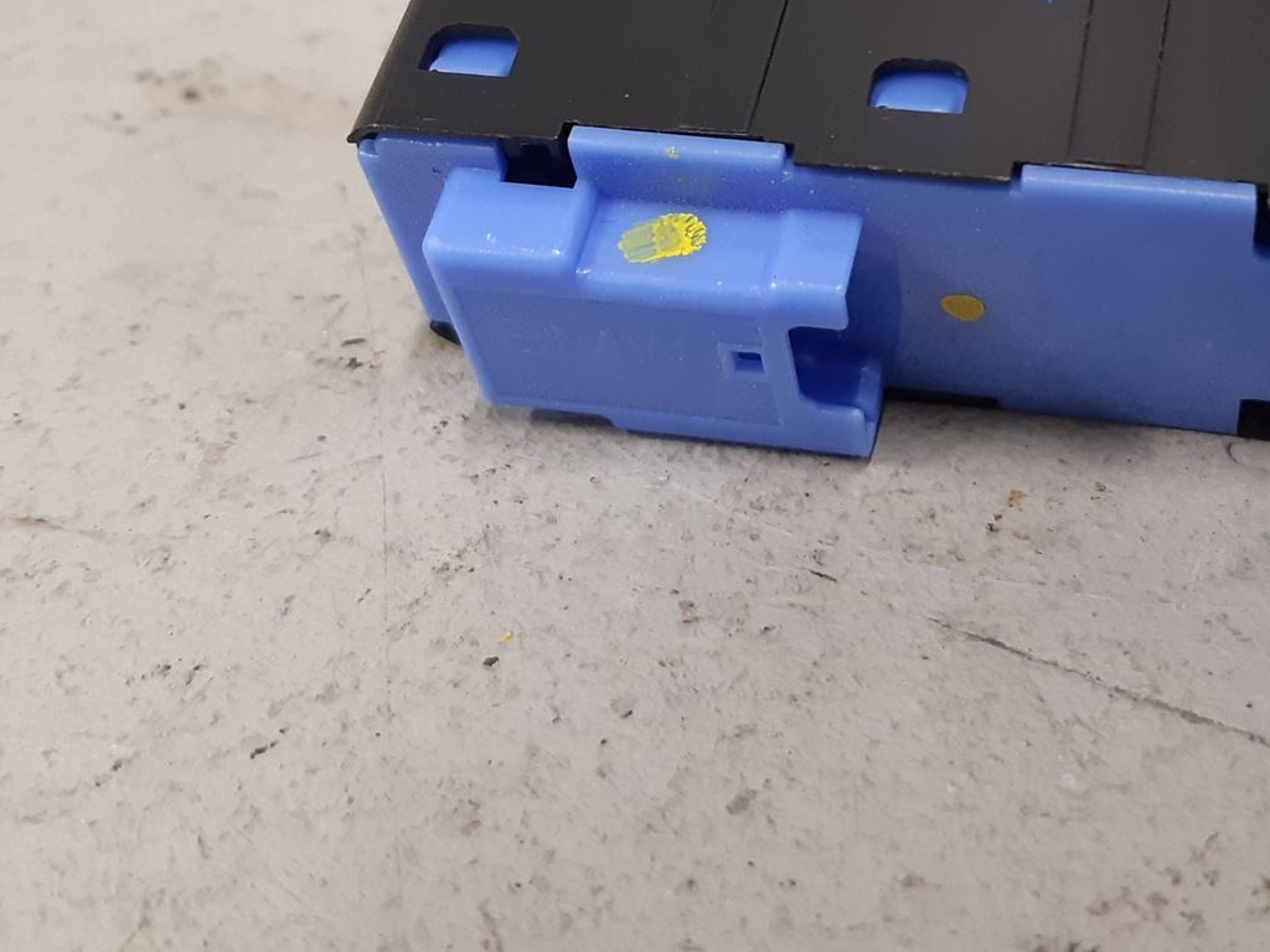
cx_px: 847
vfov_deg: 27.6
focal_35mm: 52
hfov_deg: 36.4
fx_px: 1908
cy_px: 214
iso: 250
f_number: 1.7
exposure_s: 1/50
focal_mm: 3.93
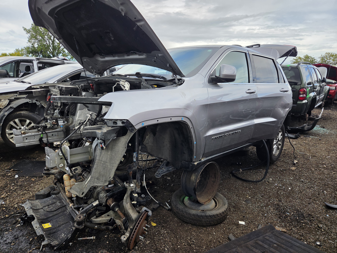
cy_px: 126
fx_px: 224
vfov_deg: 58.9
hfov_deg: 73.9
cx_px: 168
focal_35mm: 23
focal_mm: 5.4
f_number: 1.8
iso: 80
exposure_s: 1/2586
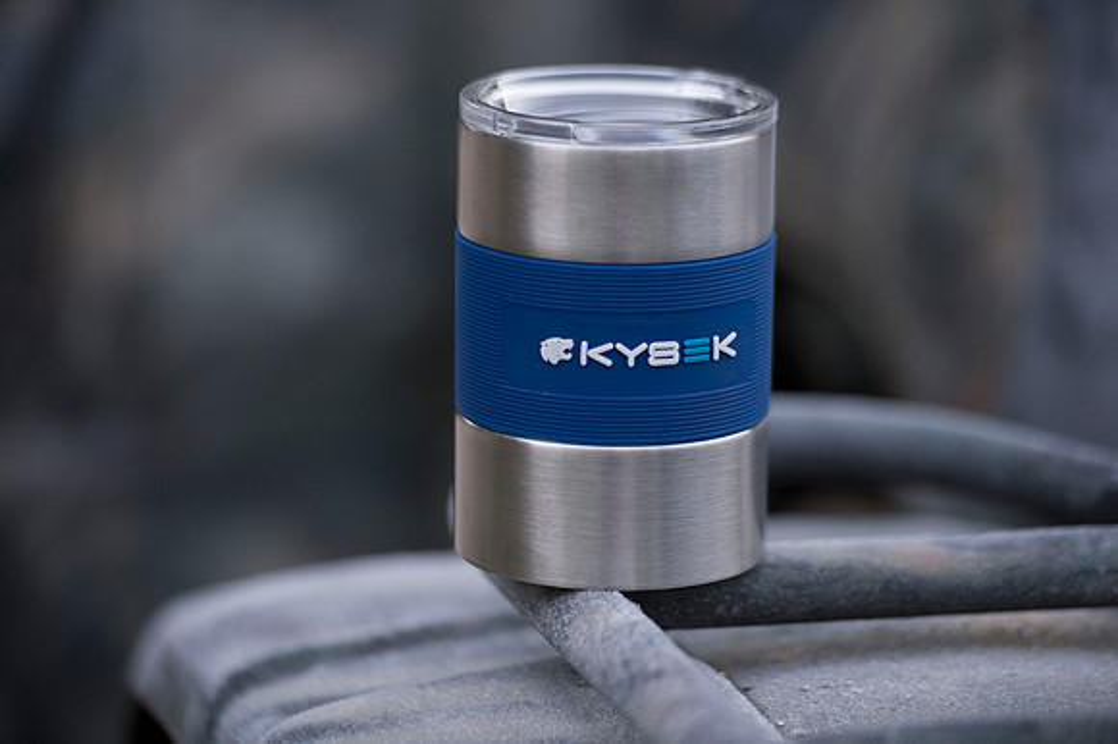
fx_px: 6207
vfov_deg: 6.9
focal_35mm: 200
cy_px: 372
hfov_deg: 10.3
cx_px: 559
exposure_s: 1/160
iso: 2500
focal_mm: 200
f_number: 2.8
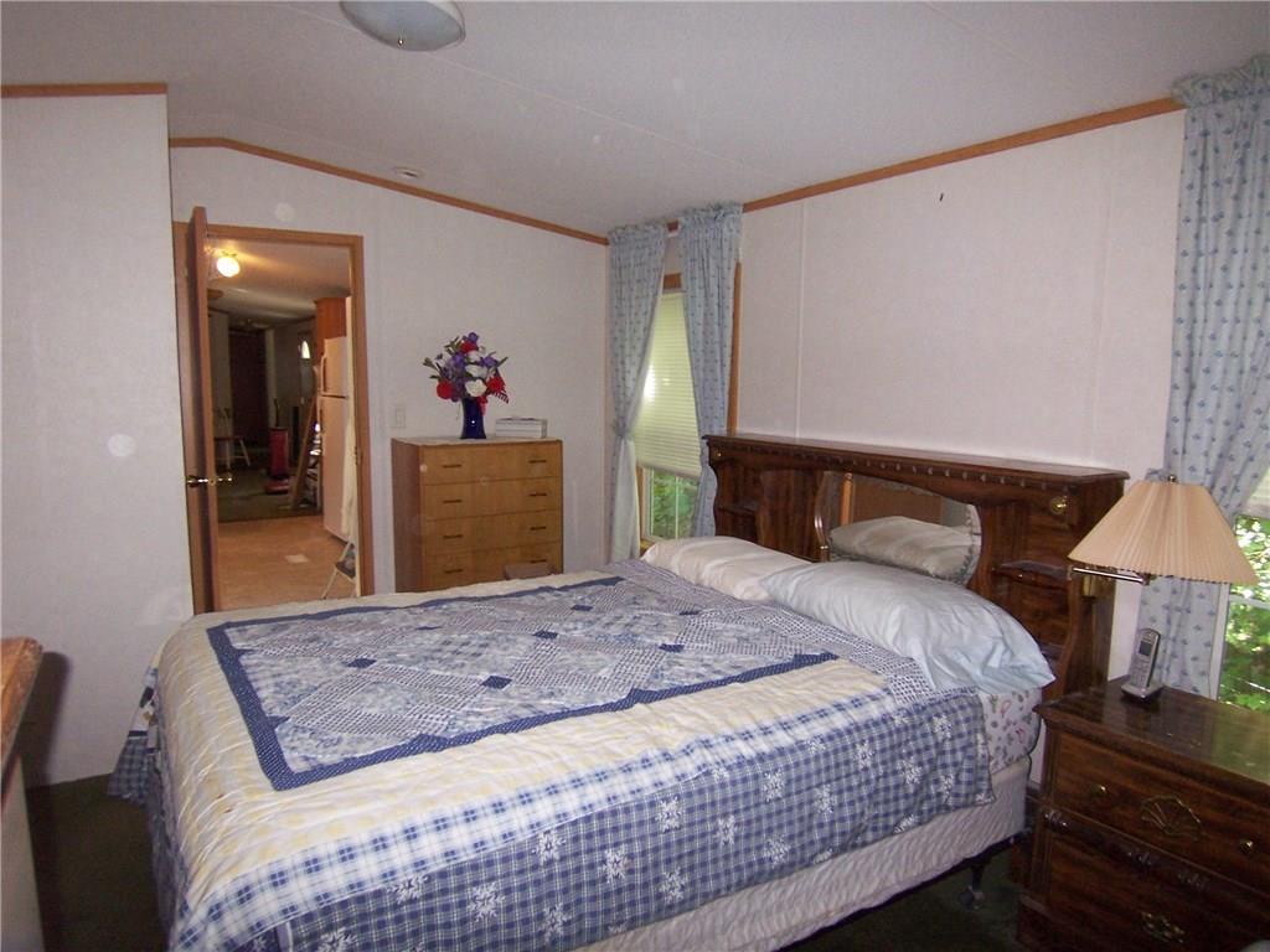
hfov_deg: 73.9
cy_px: 476
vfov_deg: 58.9
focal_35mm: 23
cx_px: 635
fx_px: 844
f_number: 2.8
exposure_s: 1/30
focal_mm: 3.8
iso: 200
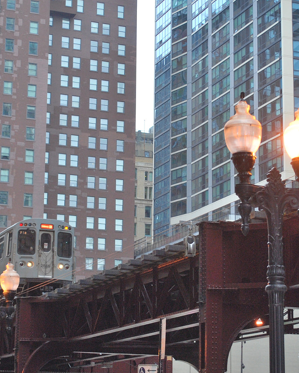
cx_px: 168
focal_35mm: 96
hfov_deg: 16.0
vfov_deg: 20.0
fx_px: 1062
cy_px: 195
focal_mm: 36
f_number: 5.3
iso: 320
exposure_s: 1/60
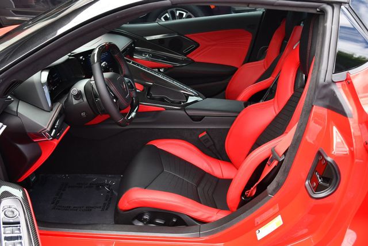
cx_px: 184
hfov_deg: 53.1
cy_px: 123
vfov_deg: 36.9
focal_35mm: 36
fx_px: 368
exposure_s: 1/250
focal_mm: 18
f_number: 4.5
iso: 400
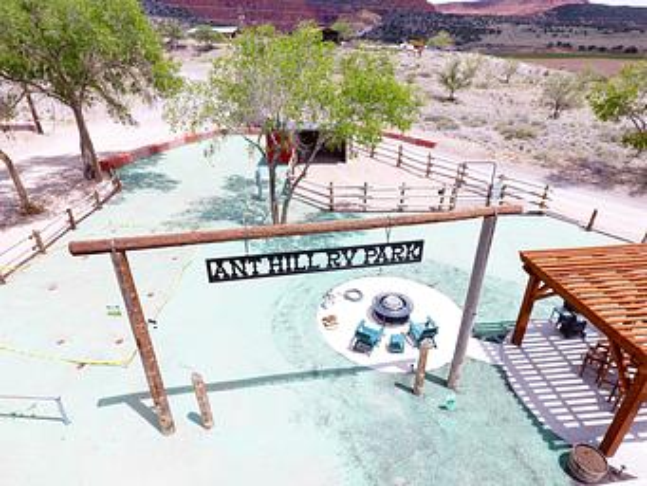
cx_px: 324
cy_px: 243
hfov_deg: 81.7
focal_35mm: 20
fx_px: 374
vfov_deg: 66.0
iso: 100
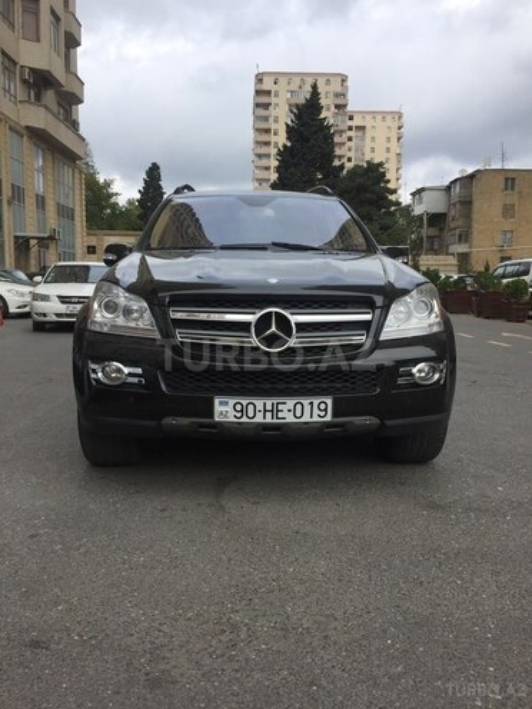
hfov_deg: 48.2
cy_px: 354
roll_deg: +0.0
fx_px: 594
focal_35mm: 29
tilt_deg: -5.6
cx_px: 266
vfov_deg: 61.7
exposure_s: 1/942
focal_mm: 4.15
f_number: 2.2
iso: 32
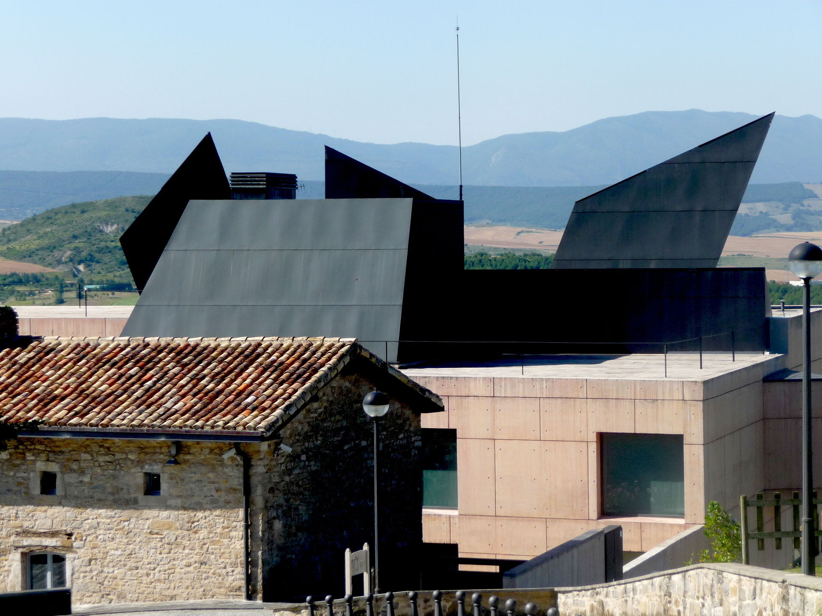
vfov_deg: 11.6
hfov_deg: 15.4
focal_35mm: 128
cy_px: 308
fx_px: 3040
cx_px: 411
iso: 100
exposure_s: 1/500
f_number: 4.7
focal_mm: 21.8
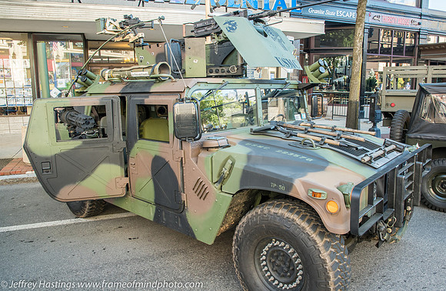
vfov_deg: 48.5
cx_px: 241
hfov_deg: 69.2
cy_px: 134
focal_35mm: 26
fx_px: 323
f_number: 7.1
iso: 400
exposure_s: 1/60
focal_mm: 16
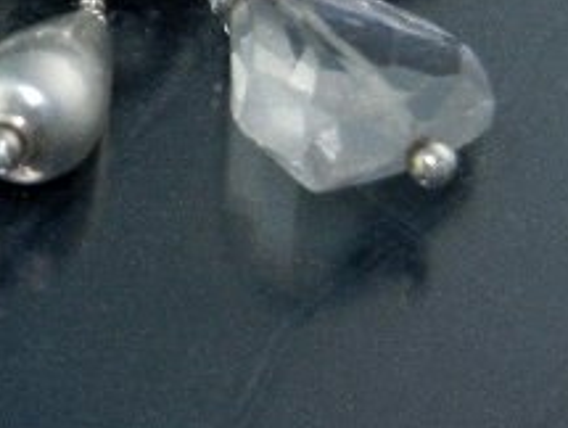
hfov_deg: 9.7
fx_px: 3320
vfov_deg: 7.4
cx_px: -87
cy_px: 32
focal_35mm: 202
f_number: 4.1
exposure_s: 1/30
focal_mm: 12.2
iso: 258
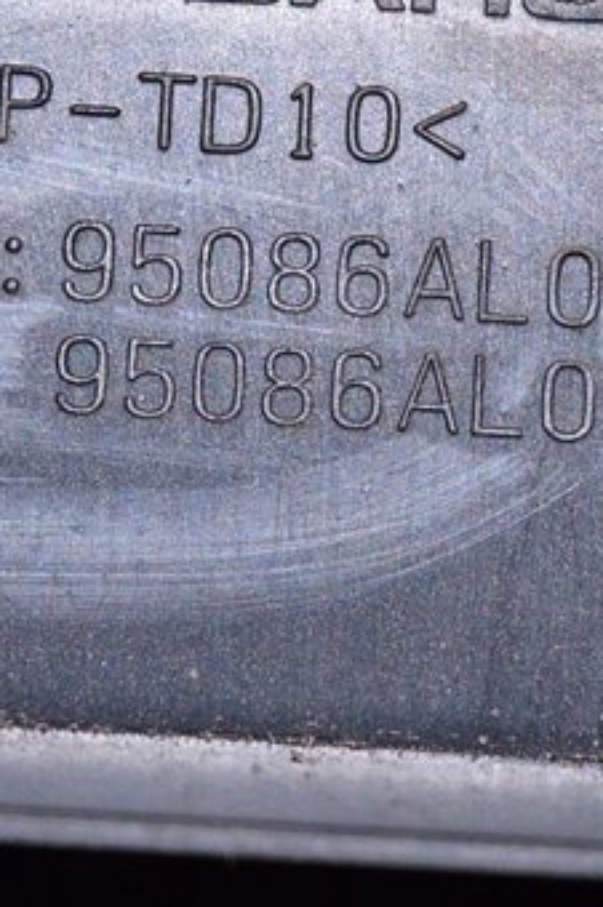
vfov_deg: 8.8
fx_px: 5916
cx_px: 149
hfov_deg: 5.8
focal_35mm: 235
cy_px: 244
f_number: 8
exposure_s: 1/160
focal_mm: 52
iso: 1600
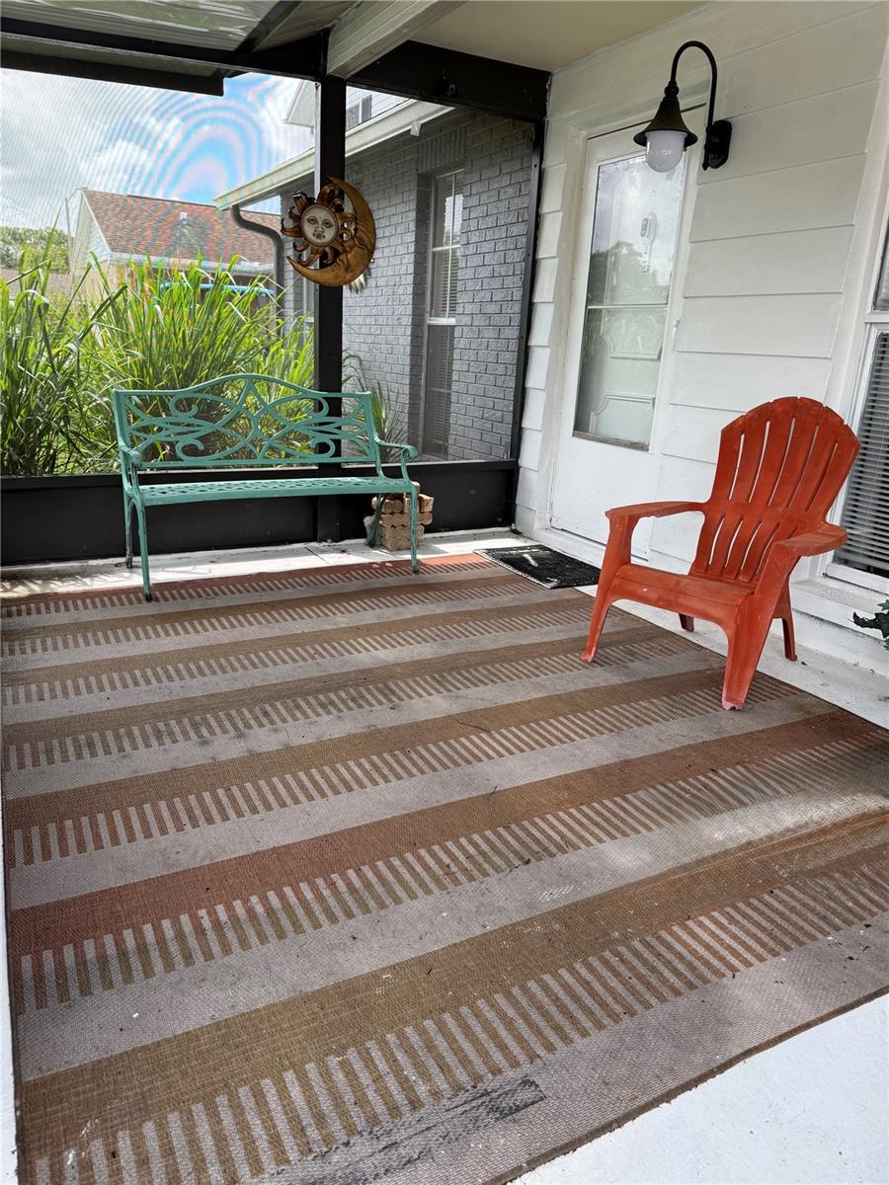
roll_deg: -2.4
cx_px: 444
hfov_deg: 56.8
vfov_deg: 71.6
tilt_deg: -16.8
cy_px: 592
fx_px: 822
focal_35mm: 24
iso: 100
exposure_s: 1/563
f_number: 1.78
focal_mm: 6.76
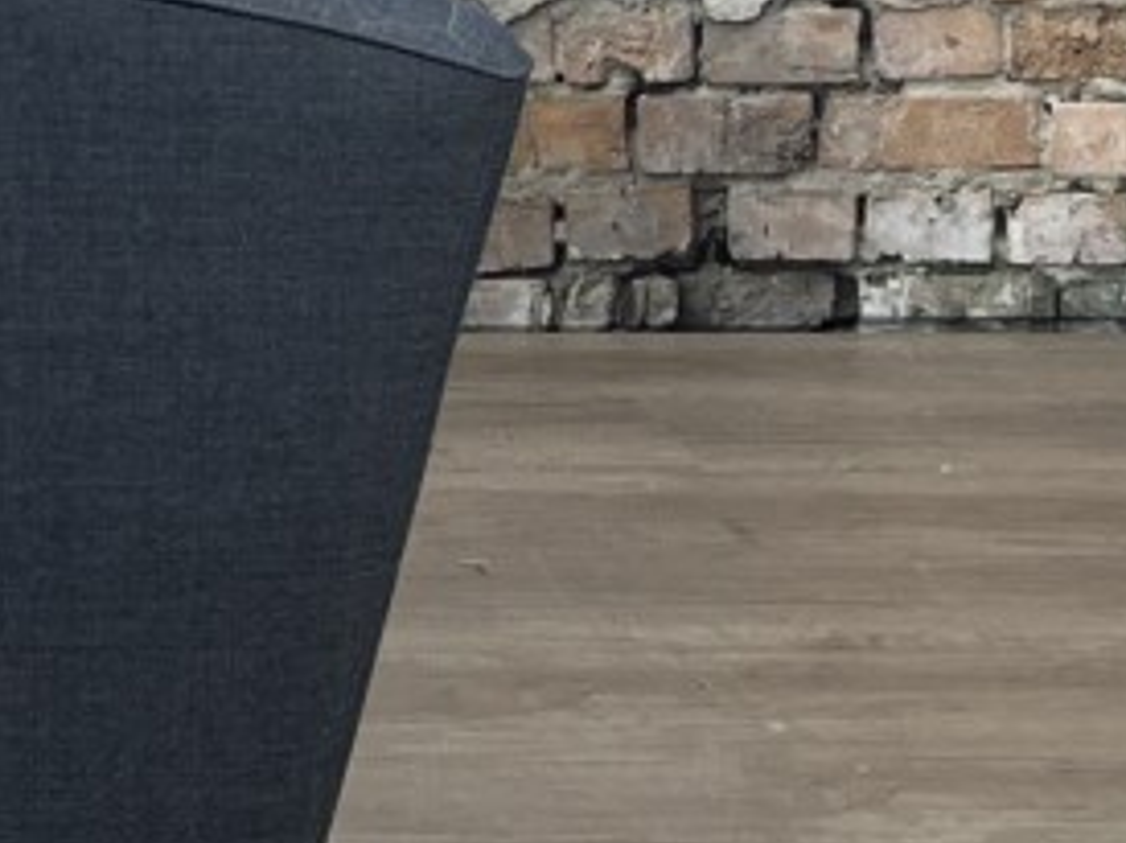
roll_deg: -0.3
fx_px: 3705
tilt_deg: -4.0
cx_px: -374
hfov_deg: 16.3
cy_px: -465
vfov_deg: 12.3
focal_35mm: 114
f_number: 1.6
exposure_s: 1/100
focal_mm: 5.1
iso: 100
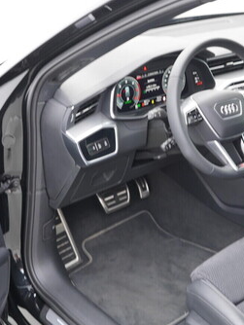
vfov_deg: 33.8
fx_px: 535
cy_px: 169
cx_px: 182
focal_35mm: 57
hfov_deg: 25.4
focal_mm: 24
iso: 320
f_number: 2.8
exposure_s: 1/40
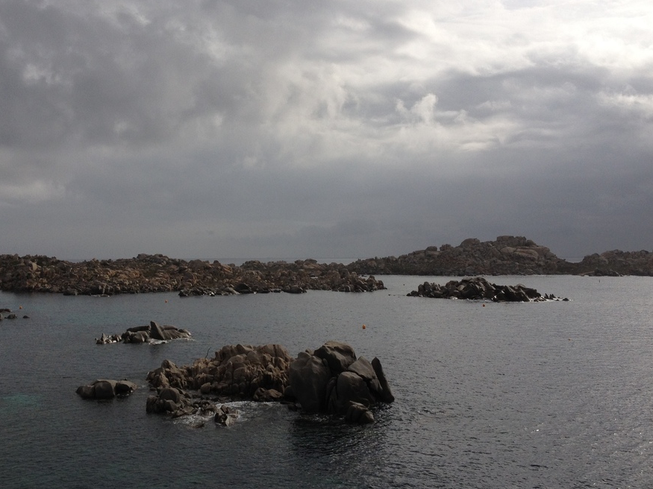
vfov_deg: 30.3
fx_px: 905
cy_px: 250
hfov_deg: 39.6
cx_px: 288
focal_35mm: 48
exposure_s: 1/4255
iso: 64
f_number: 2.4
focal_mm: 4.28
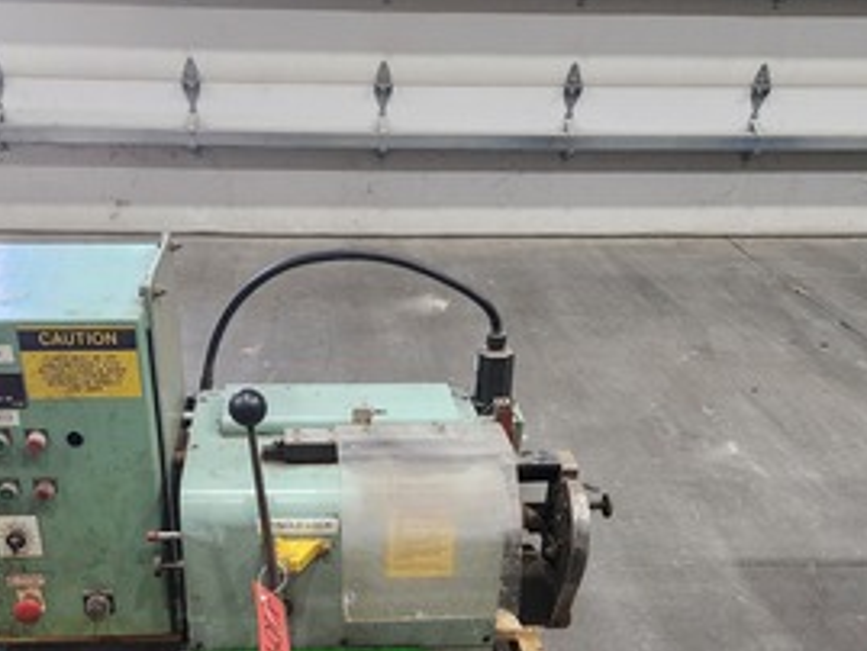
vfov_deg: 33.6
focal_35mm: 41
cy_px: 564
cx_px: 342
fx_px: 1027
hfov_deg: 45.5
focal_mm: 6.4
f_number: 1.8
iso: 800
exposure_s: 1/120
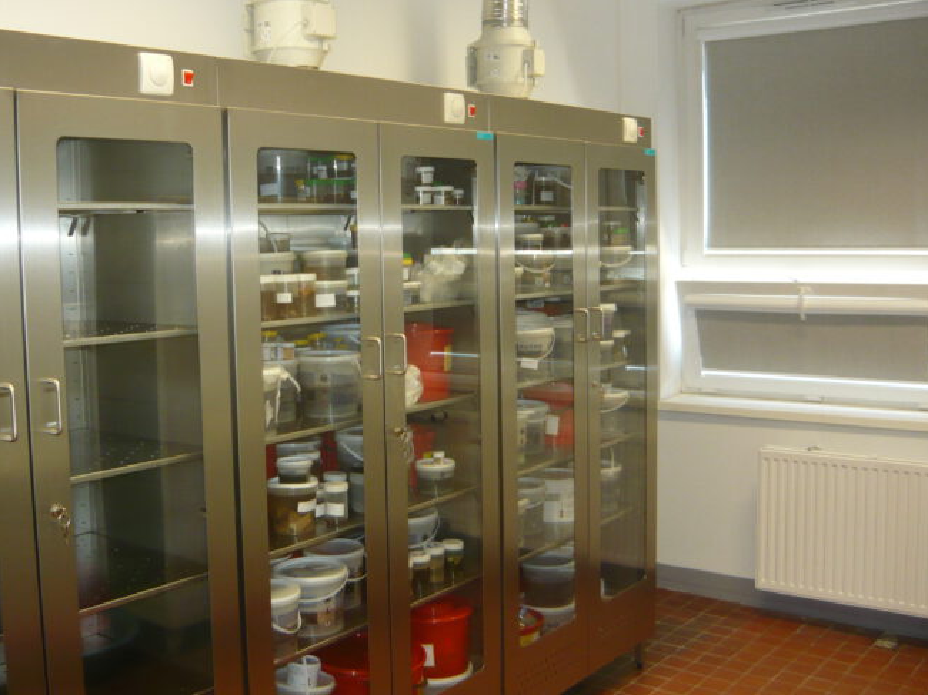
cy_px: 318
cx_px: 408
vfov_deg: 36.8
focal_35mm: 39
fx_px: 1045
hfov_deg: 47.8
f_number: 2.8
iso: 200
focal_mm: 5.5
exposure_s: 1/30
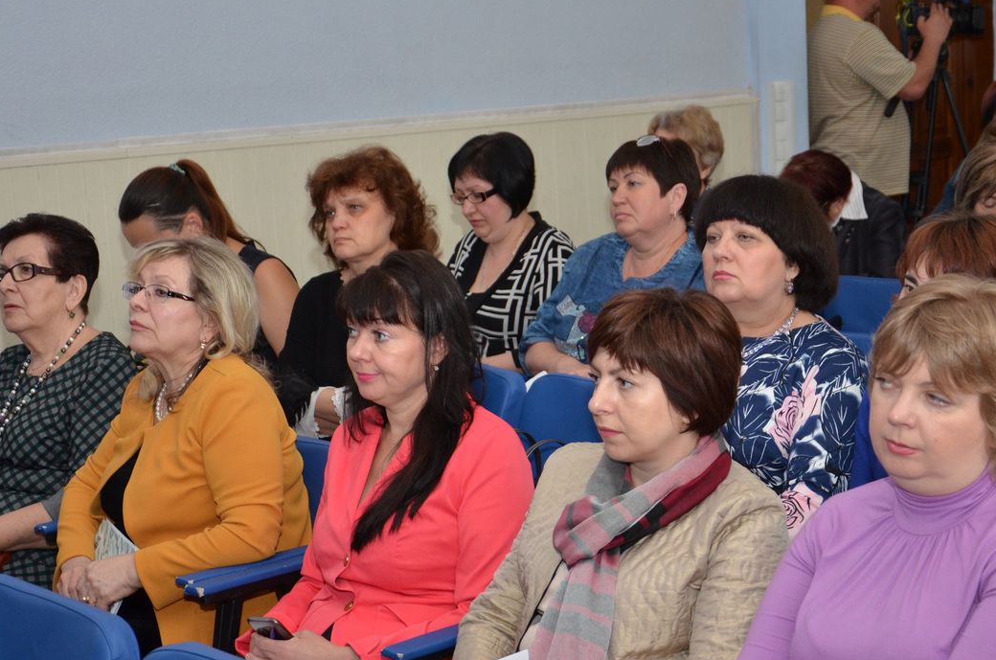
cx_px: 555
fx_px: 1951
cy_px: 391
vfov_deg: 19.2
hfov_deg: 28.6
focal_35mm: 71
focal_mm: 35
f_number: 4.5
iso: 800
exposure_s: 1/200
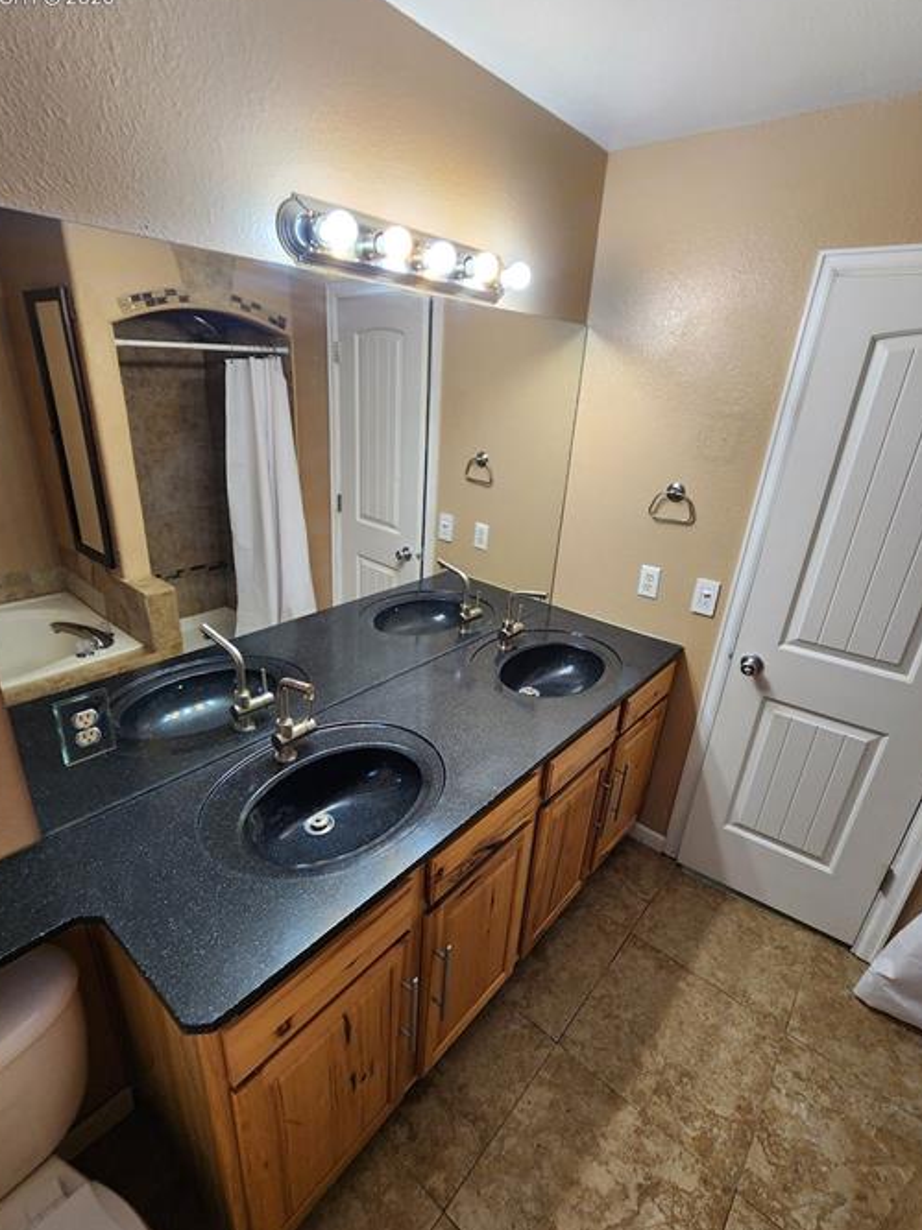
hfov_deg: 81.7
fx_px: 533
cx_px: 445
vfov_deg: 98.2
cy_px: 622
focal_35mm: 15
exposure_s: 1/60
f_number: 2.2
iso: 125
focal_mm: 2.2
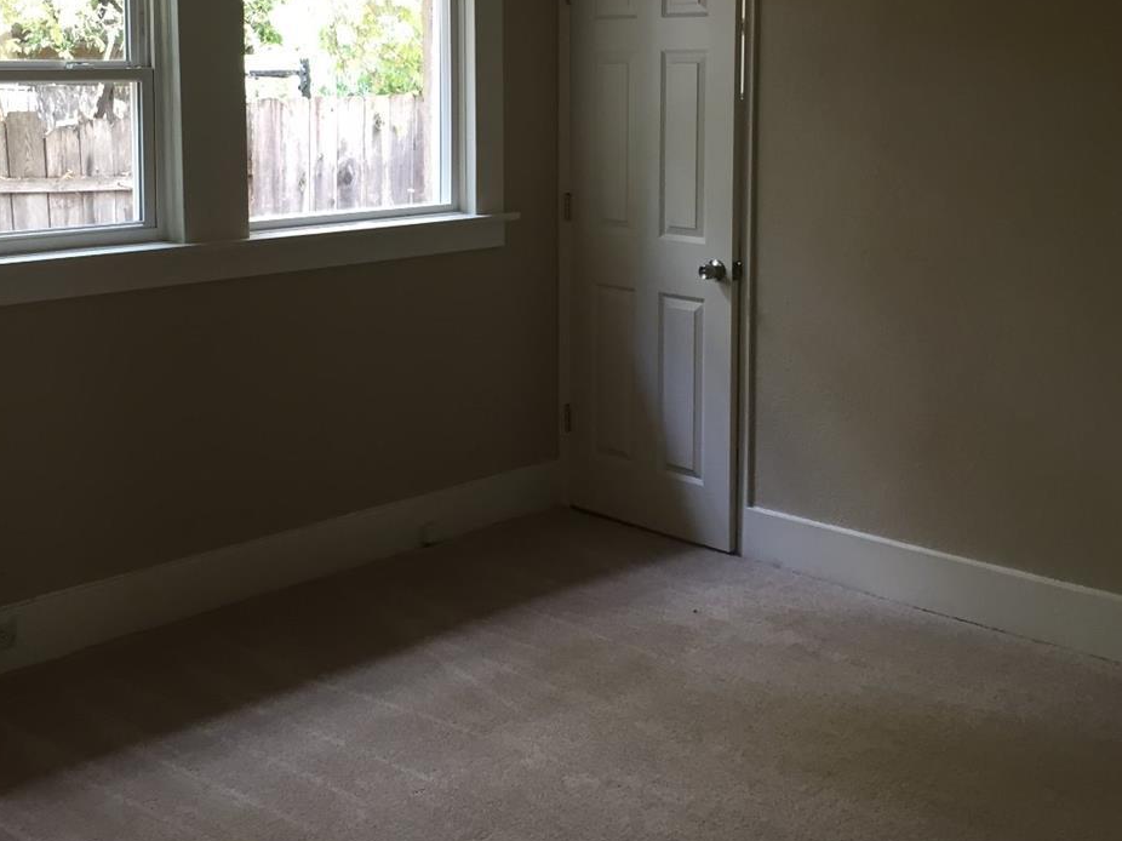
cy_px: 240
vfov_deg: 30.5
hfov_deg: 40.2
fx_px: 1523
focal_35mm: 47
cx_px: 431
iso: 32
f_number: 2.2
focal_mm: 4.15
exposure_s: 1/30
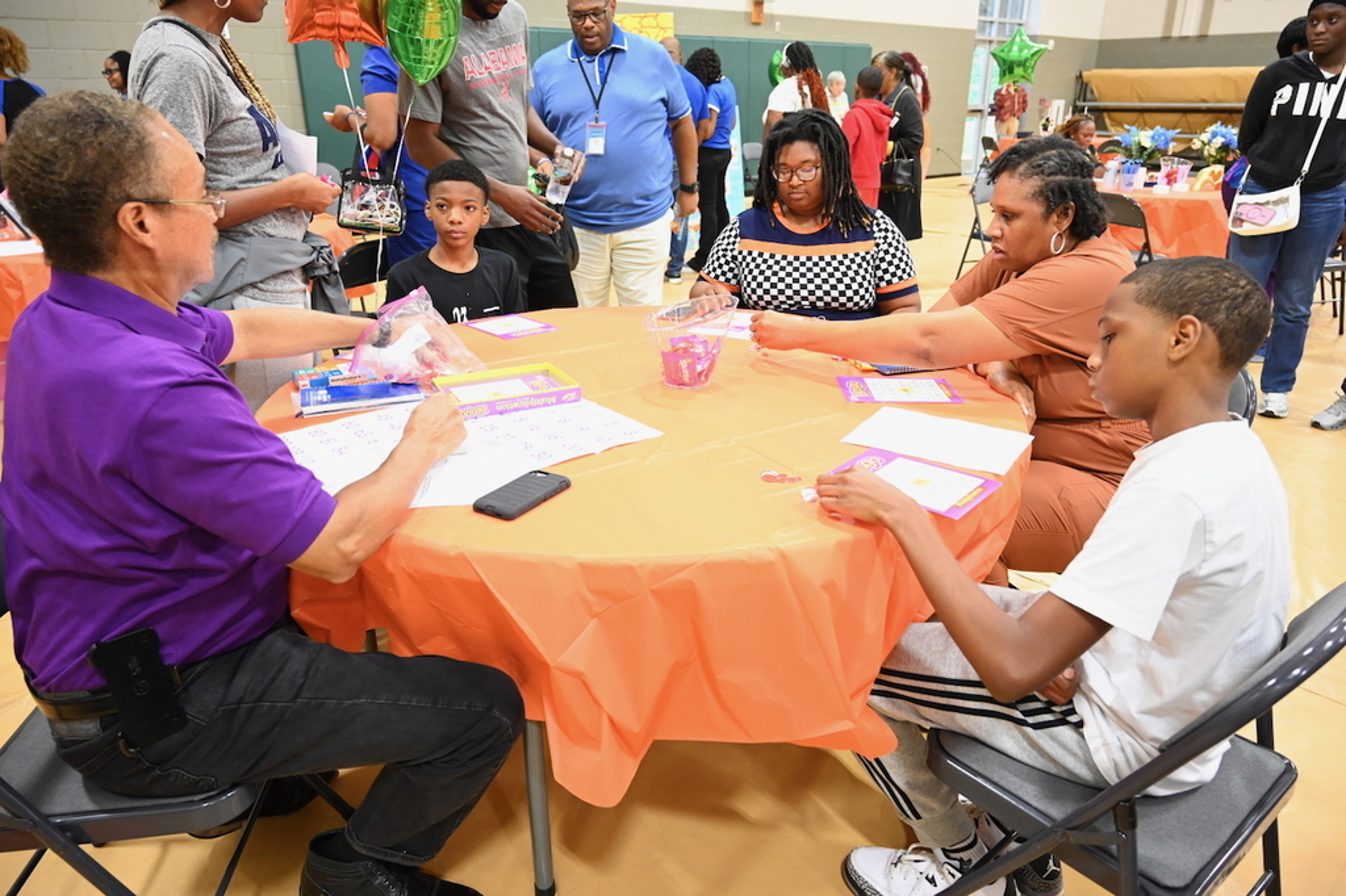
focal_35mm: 24
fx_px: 897
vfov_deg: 53.1
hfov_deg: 73.8
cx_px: 673
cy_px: 448
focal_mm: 24
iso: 3200
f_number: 4
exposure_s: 1/125
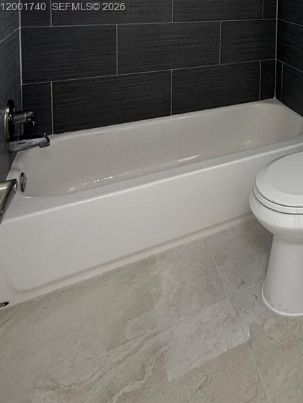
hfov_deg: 39.9
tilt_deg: -4.9
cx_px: 317
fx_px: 350
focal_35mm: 30
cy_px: 8
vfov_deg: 49.8
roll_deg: -2.3
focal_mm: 2.22
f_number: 2.2
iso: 160
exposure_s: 1/120
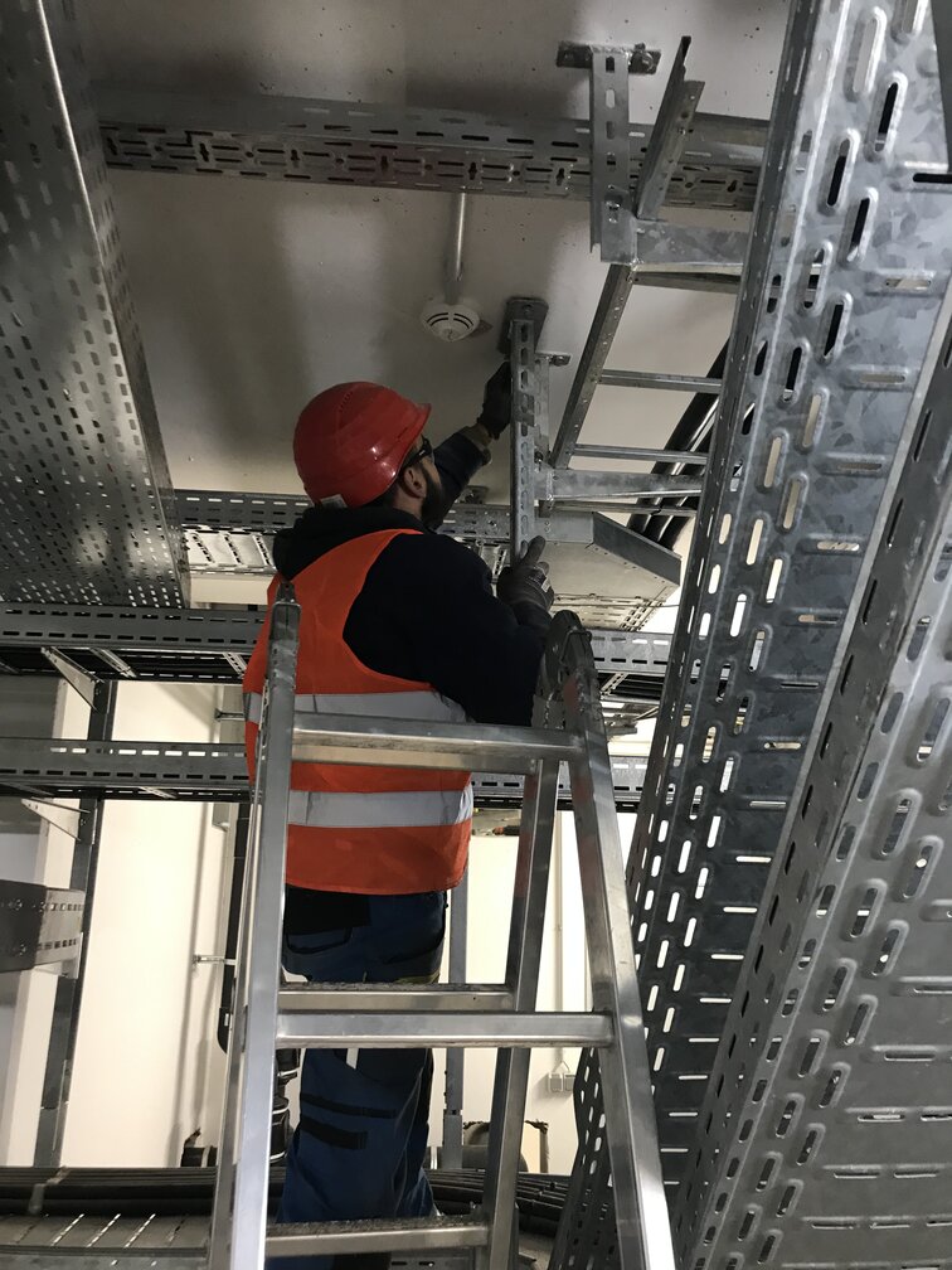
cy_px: 635
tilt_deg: +15.1
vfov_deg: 63.4
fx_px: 1027
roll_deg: +0.3
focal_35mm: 28
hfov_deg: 49.7
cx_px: 476
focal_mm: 3.99
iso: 50
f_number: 1.8
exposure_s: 1/17
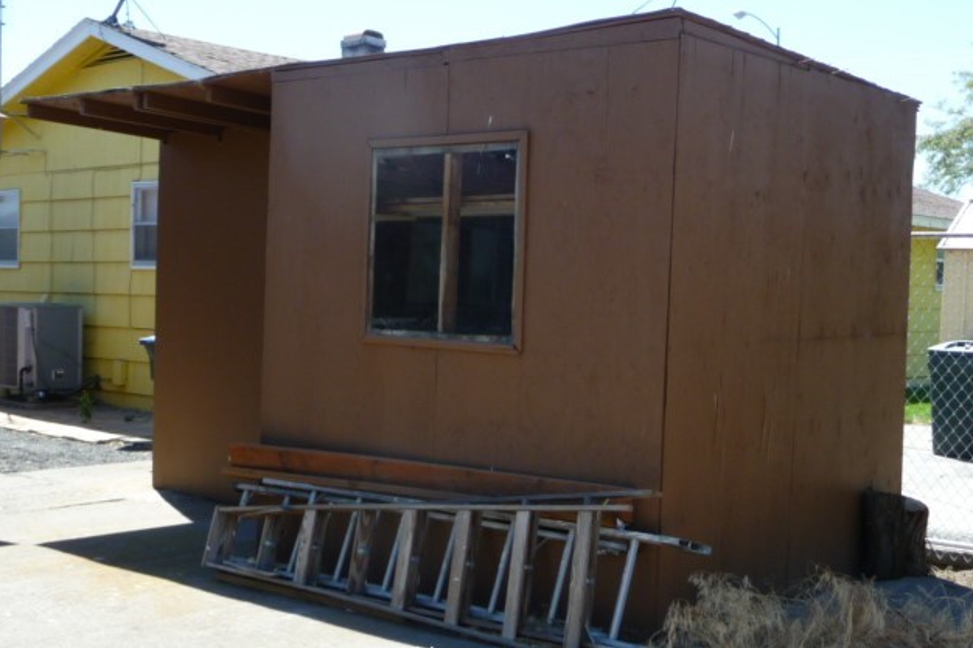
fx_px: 1351
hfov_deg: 39.6
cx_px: 477
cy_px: 351
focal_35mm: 50
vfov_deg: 27.0
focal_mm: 4.7
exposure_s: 1/400
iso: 100
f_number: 3.3
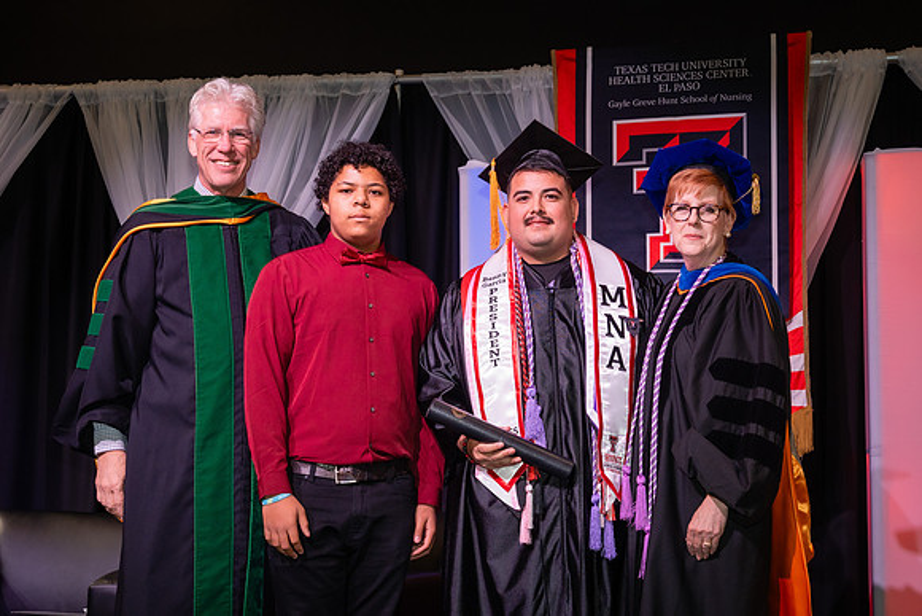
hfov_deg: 32.5
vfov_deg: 22.0
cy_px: 316
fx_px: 1580
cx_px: 483
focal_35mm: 62
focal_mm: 46
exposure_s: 1/160
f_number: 5.6
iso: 1250
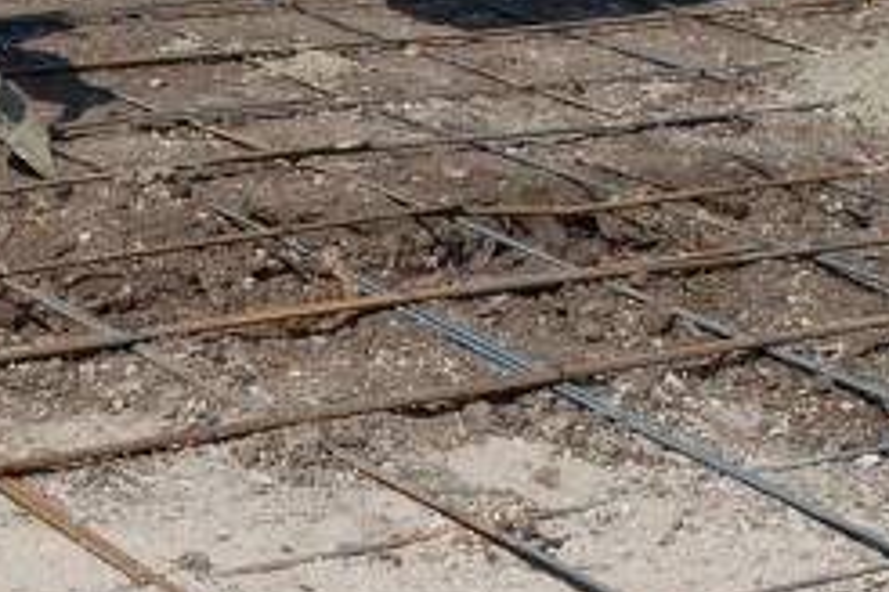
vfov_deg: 10.9
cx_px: 126
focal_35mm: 125
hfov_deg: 16.2
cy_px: 435
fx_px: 3087
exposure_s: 1/250
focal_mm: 20
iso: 100
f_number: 8
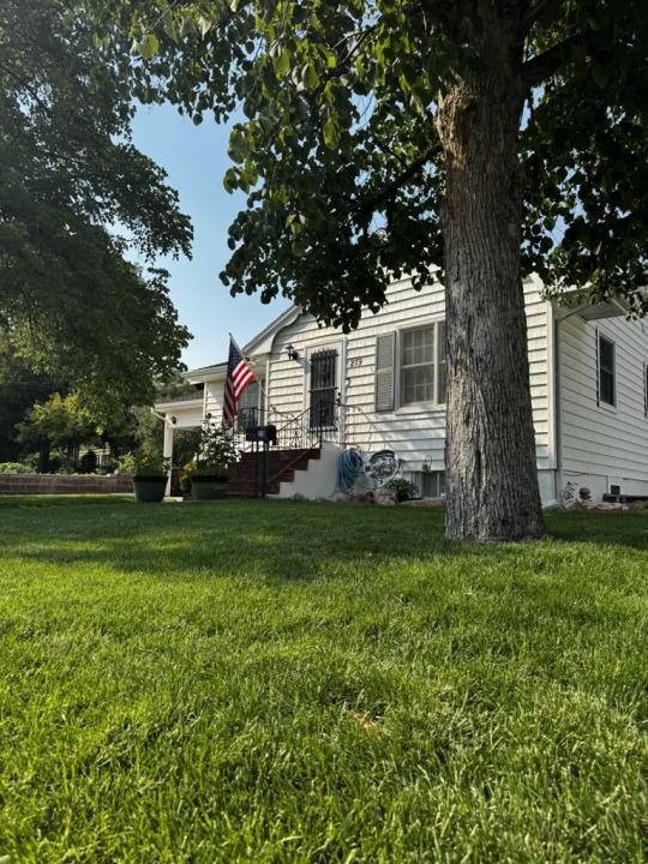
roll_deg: -0.9
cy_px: 432
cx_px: 324
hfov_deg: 56.8
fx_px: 599
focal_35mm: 24
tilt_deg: +5.2
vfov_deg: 71.6
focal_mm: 6.76
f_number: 1.78
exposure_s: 1/2415
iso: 80
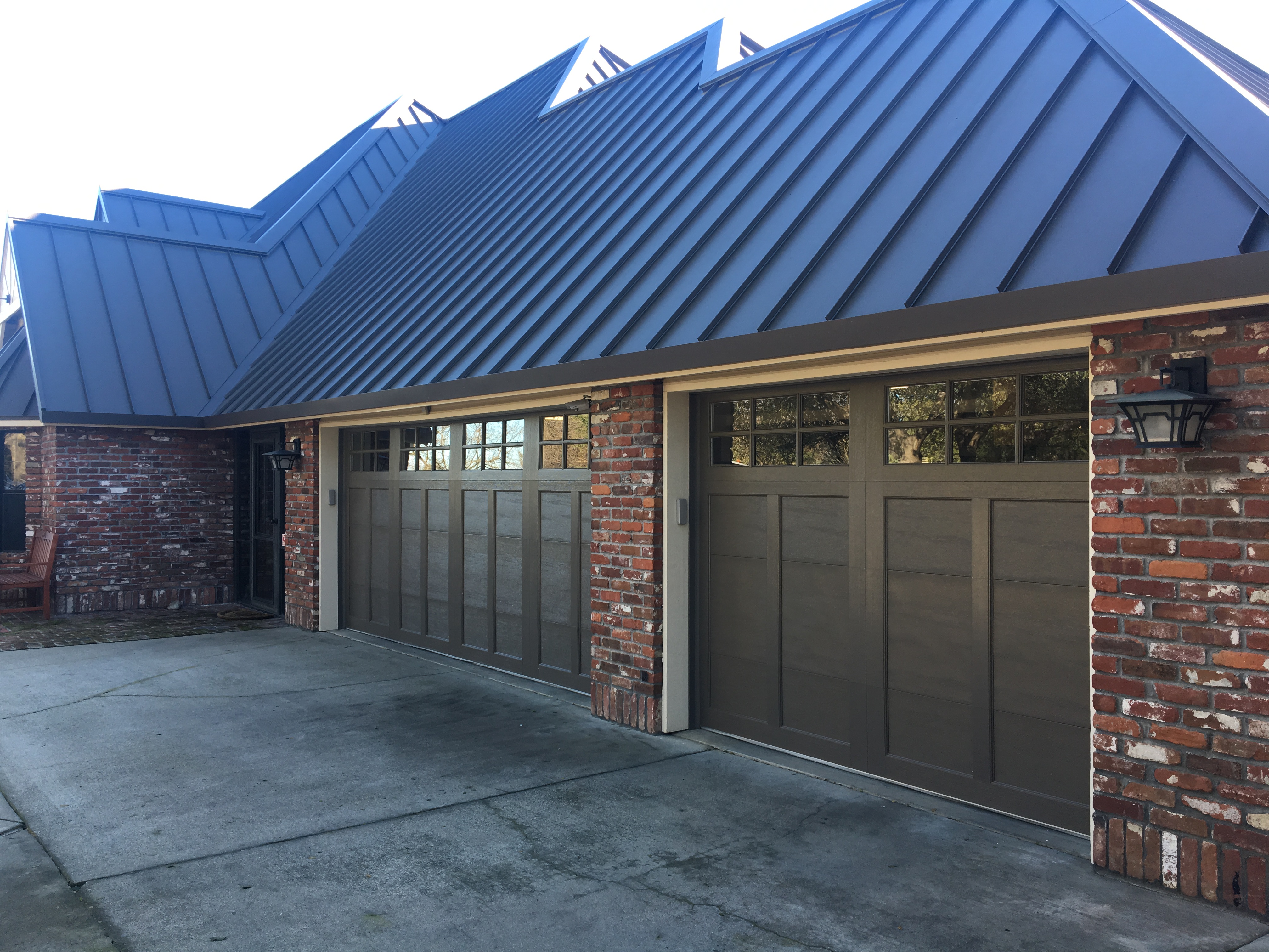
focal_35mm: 29
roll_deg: -0.4
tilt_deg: +0.6
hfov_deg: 61.7
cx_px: 634
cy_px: 476
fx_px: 1063
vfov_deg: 48.2
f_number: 2.2
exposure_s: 1/120
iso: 32
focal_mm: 4.15
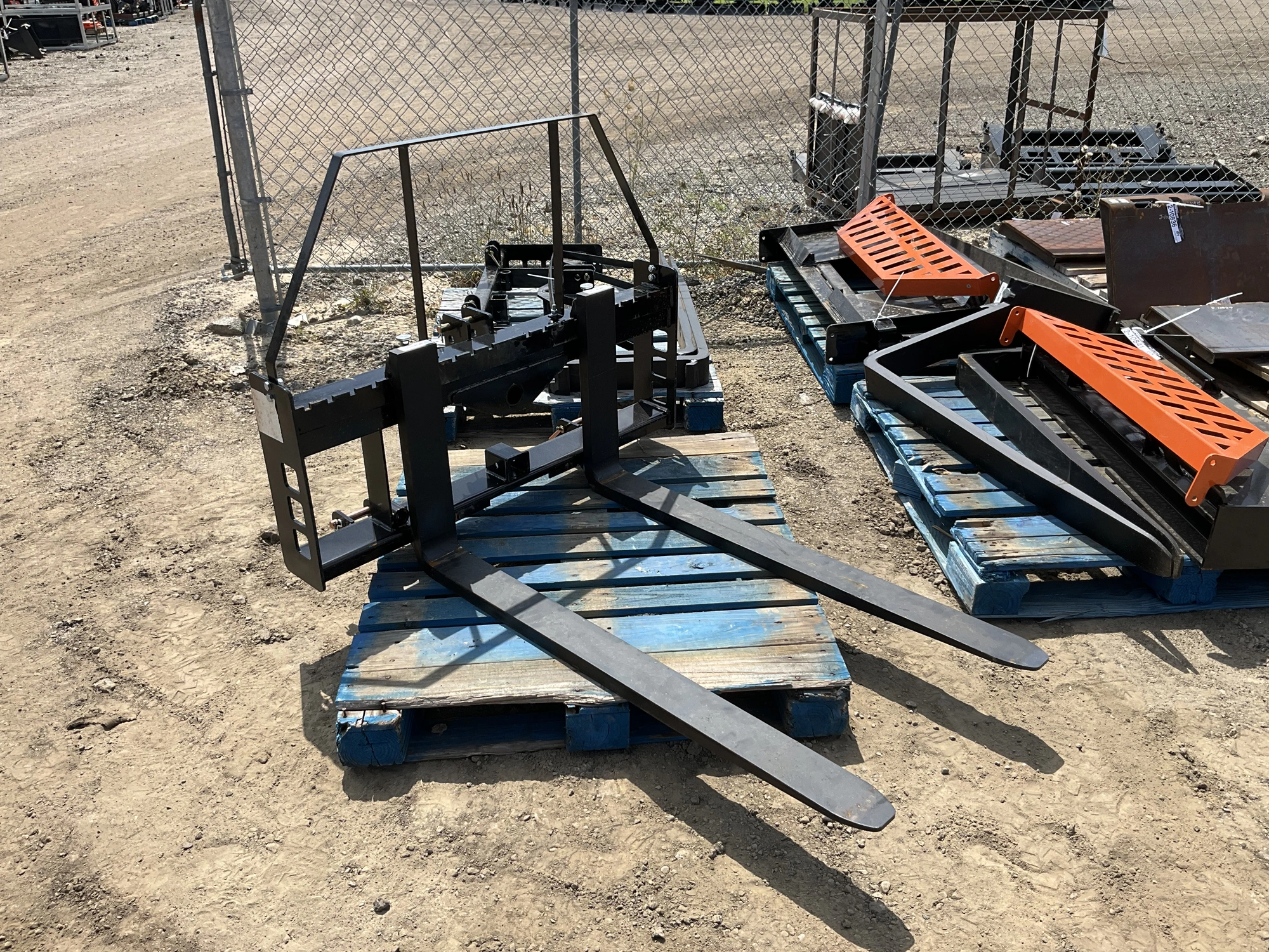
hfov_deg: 61.7
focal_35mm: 29
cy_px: 476
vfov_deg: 48.2
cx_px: 634
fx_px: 1063
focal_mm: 3
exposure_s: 1/1412
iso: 25
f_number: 1.8
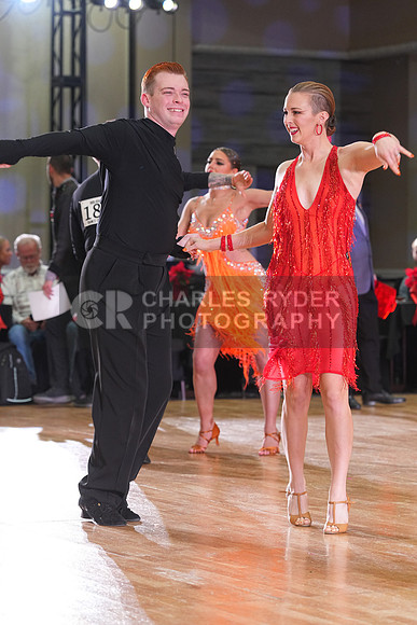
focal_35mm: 129
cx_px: 208
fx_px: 2240
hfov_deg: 10.6
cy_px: 312
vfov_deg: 15.9
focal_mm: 129
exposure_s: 1/200
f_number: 4.5
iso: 2500
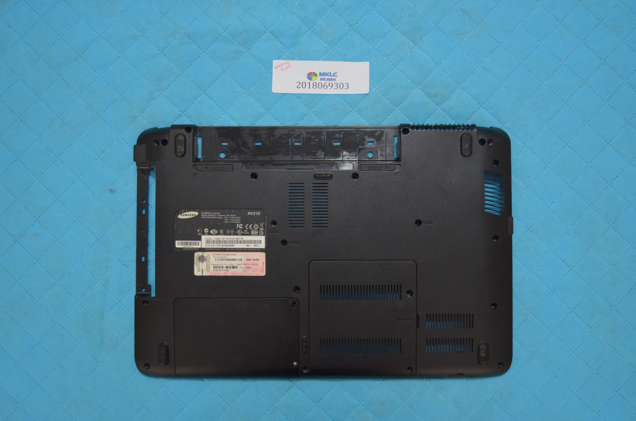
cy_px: 210
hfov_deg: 57.3
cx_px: 318
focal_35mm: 33
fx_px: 582
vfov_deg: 39.8
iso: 800
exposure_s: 1/30
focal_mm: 22
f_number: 3.5
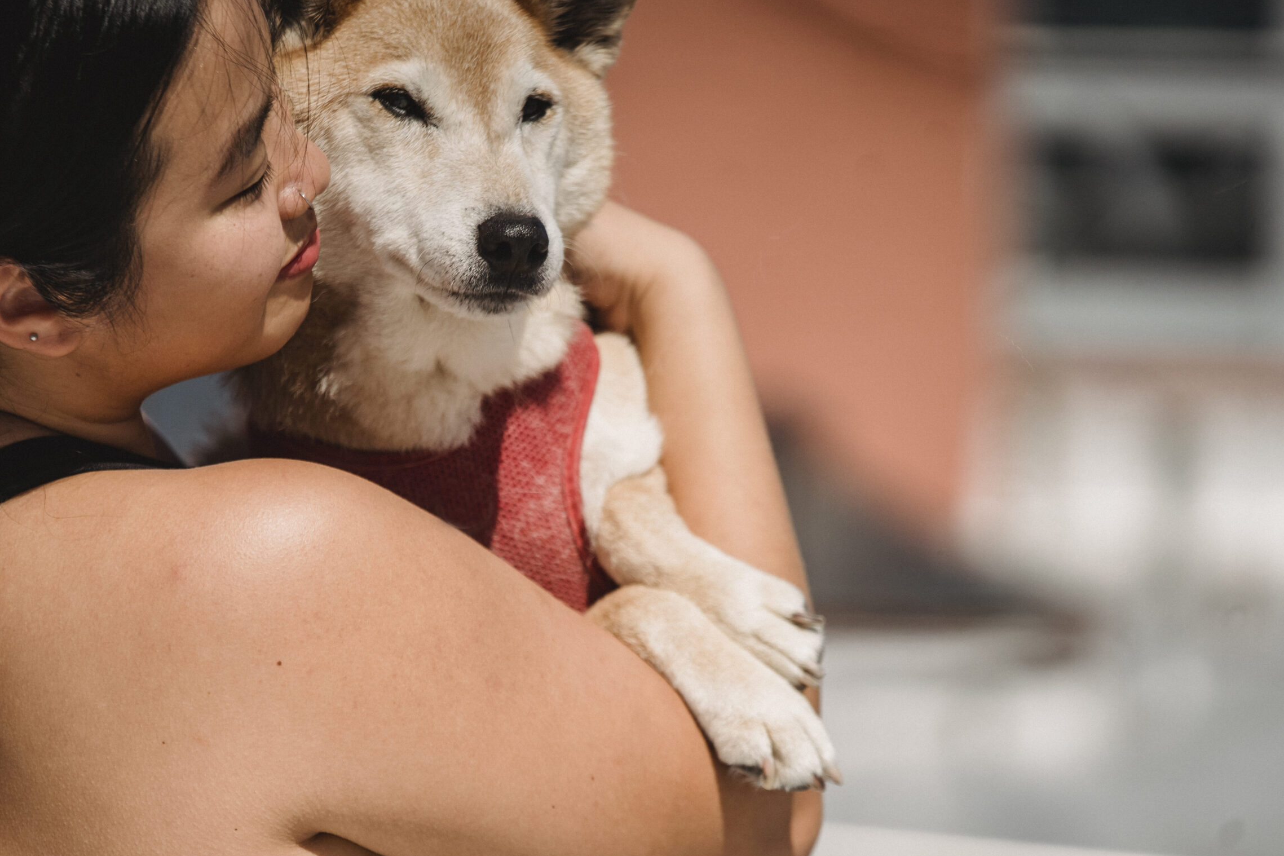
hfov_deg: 10.8
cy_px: 470
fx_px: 6776
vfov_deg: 7.2
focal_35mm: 190
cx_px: 613
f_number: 4
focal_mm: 169
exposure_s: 1/8000
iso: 500
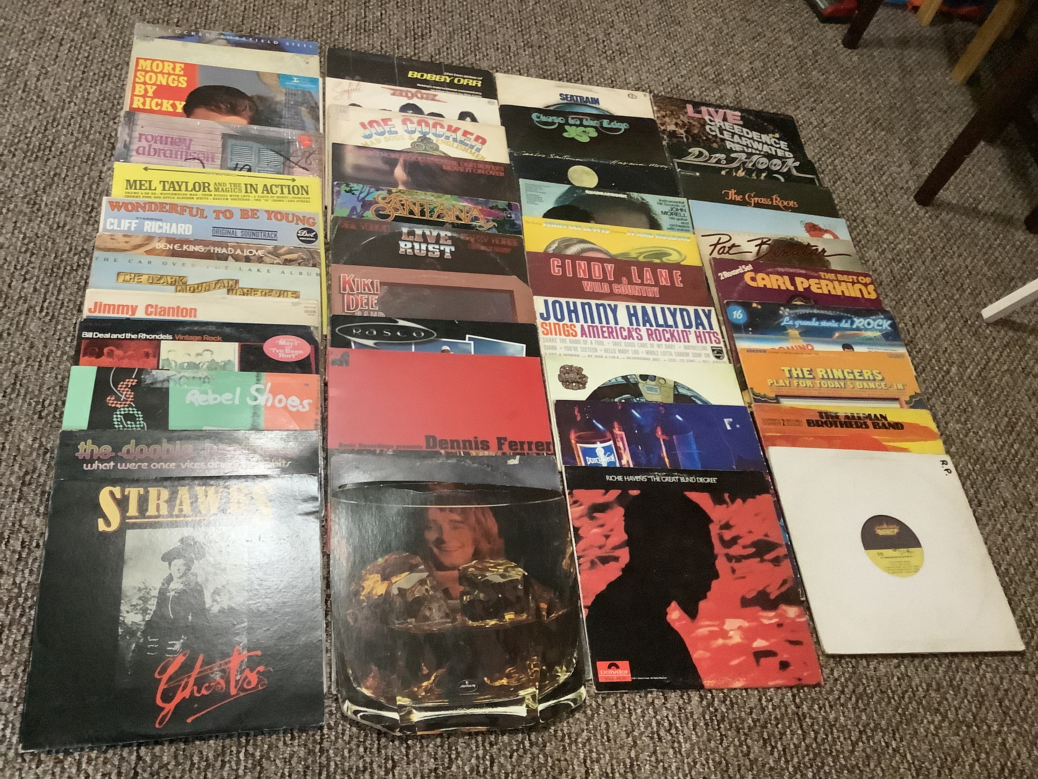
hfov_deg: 58.4
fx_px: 930
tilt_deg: -52.2
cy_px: 390
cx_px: 519
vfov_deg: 45.4
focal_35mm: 31
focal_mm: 3.3
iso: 640
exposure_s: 1/20
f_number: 2.4
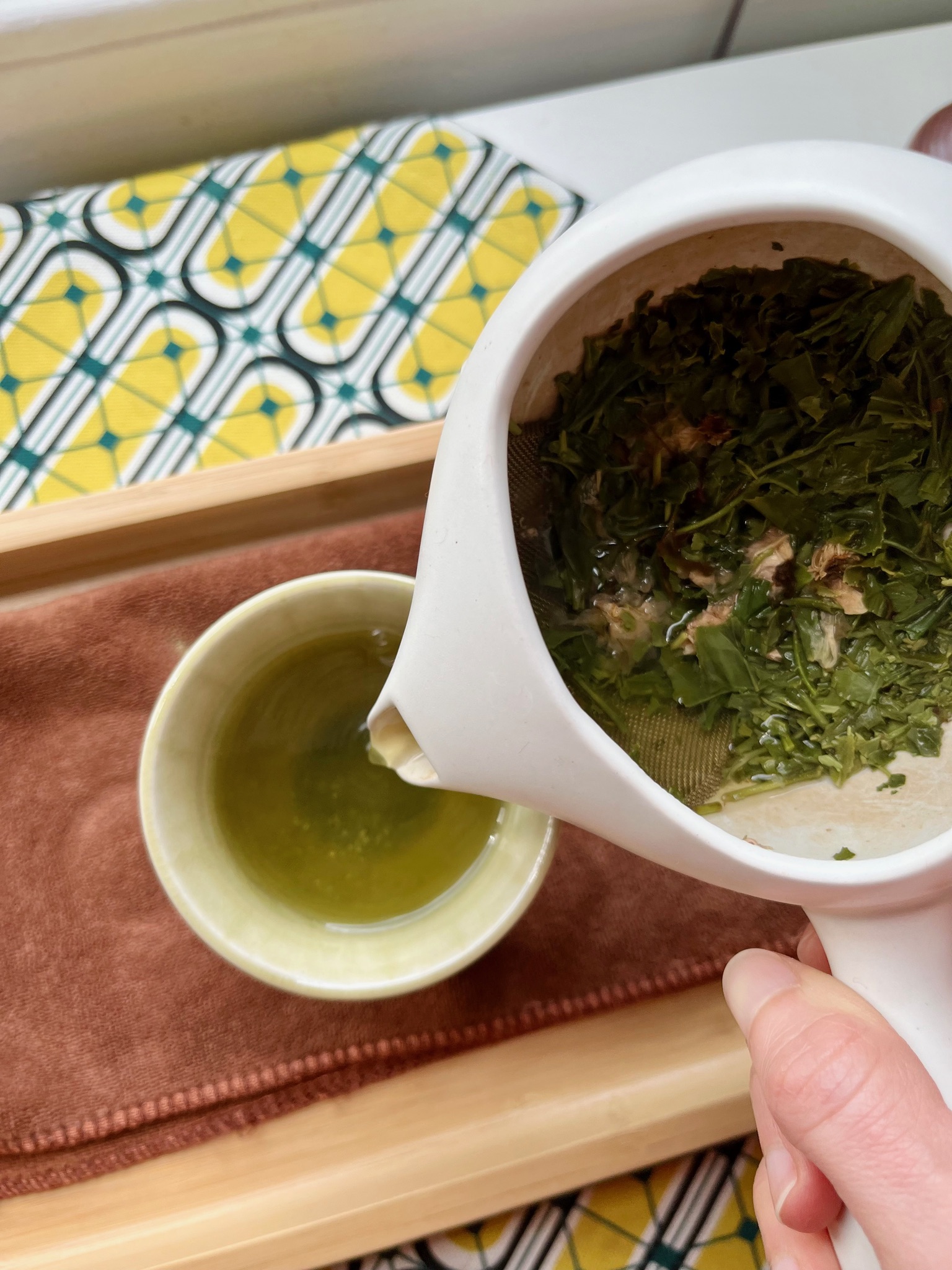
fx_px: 953
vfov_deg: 67.3
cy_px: 635
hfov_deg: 53.1
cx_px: 476
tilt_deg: -79.4
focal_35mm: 26
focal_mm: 5.1
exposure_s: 1/473
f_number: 1.6
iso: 50
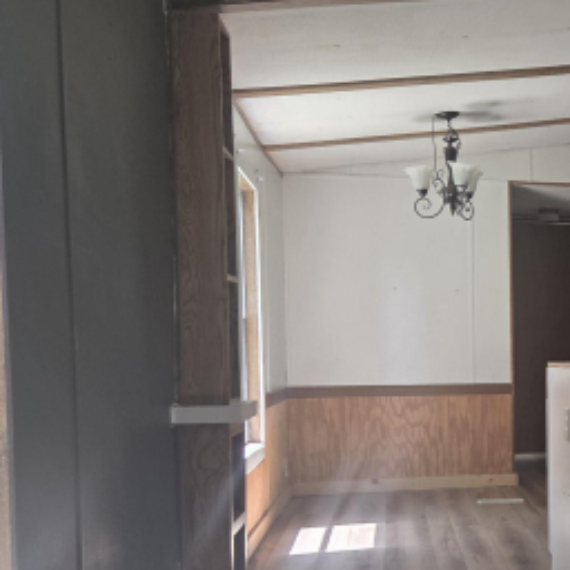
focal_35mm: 53
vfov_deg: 32.0
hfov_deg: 28.7
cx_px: 649
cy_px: 374
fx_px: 987
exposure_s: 1/180
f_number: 1.8
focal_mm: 5.4
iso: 125
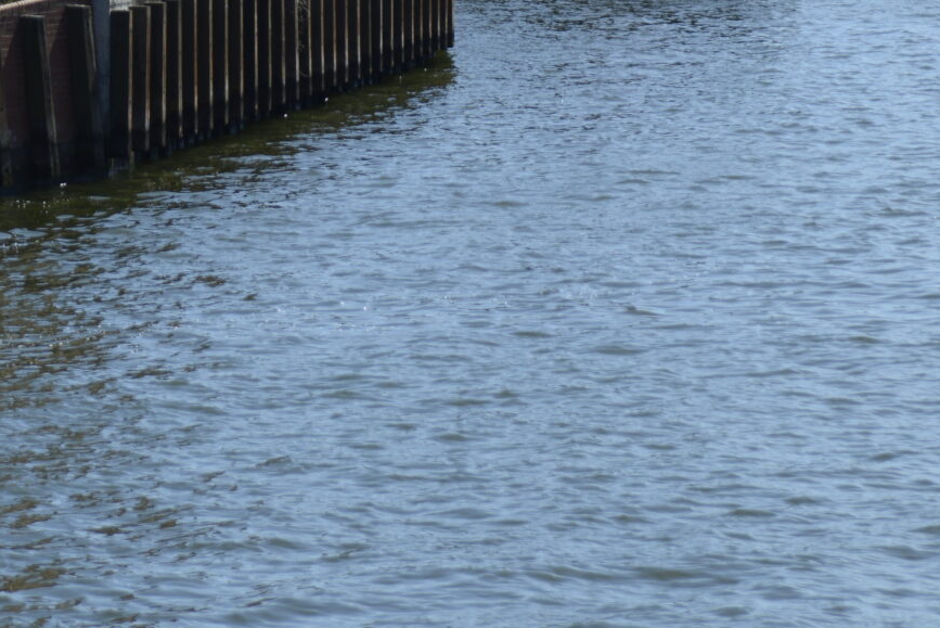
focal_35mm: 251
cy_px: -288
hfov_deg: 8.2
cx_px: 641
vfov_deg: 5.4
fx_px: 6557
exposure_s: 1/1600
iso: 180
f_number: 4
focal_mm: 85
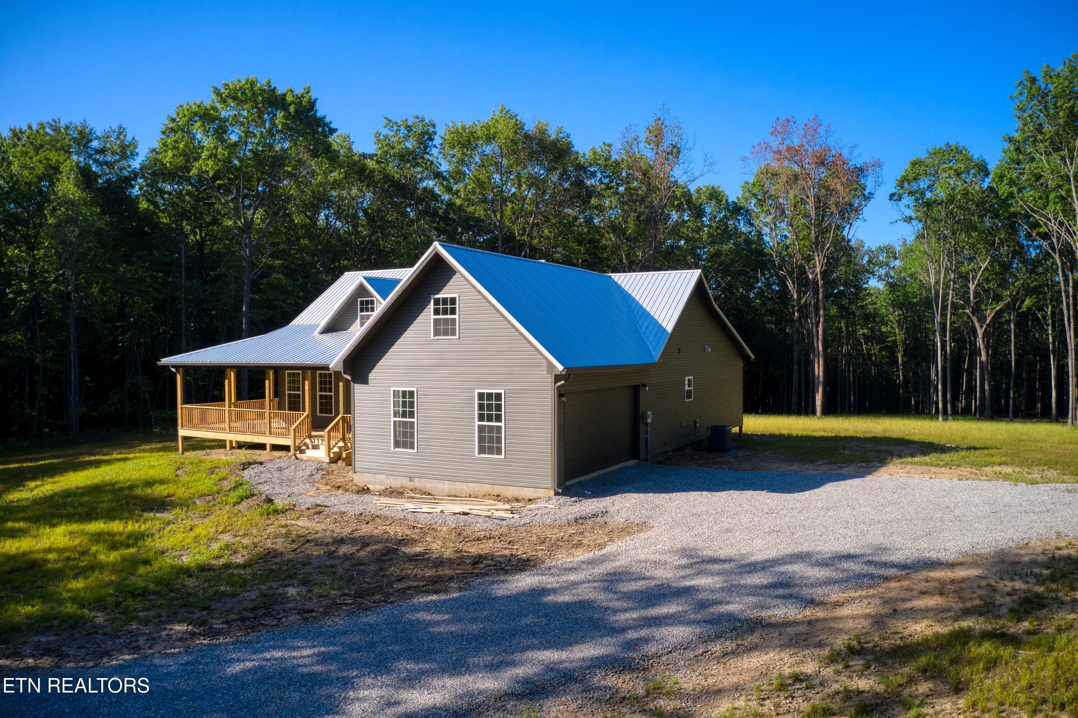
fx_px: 838
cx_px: 539
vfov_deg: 46.4
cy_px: 359
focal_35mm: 28
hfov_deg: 65.5
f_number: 5
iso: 400
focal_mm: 10.26
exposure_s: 1/80
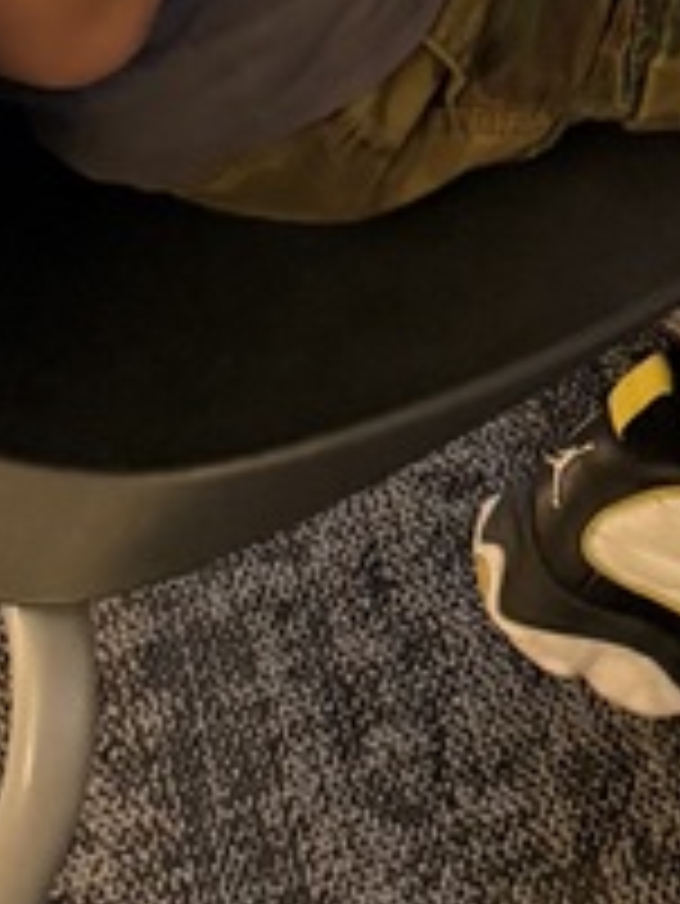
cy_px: -895
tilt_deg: -30.9
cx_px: 685
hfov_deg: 12.0
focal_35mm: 122
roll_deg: +3.6
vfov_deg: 13.8
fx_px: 3192
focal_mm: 6.76
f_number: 1.78
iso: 640
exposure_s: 1/60
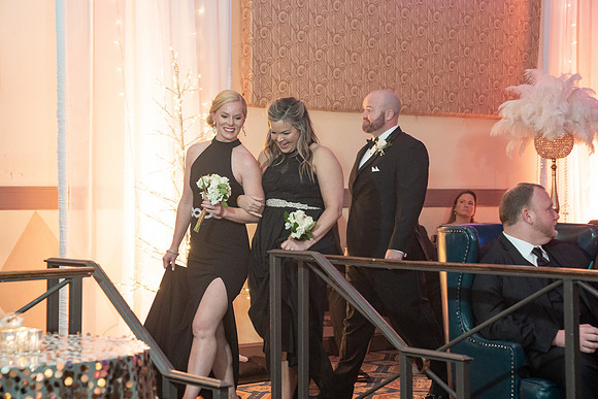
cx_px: 292
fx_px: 1220
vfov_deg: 18.6
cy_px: 195
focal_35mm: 73
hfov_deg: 27.5
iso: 4000
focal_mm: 70
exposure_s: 1/100
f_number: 4
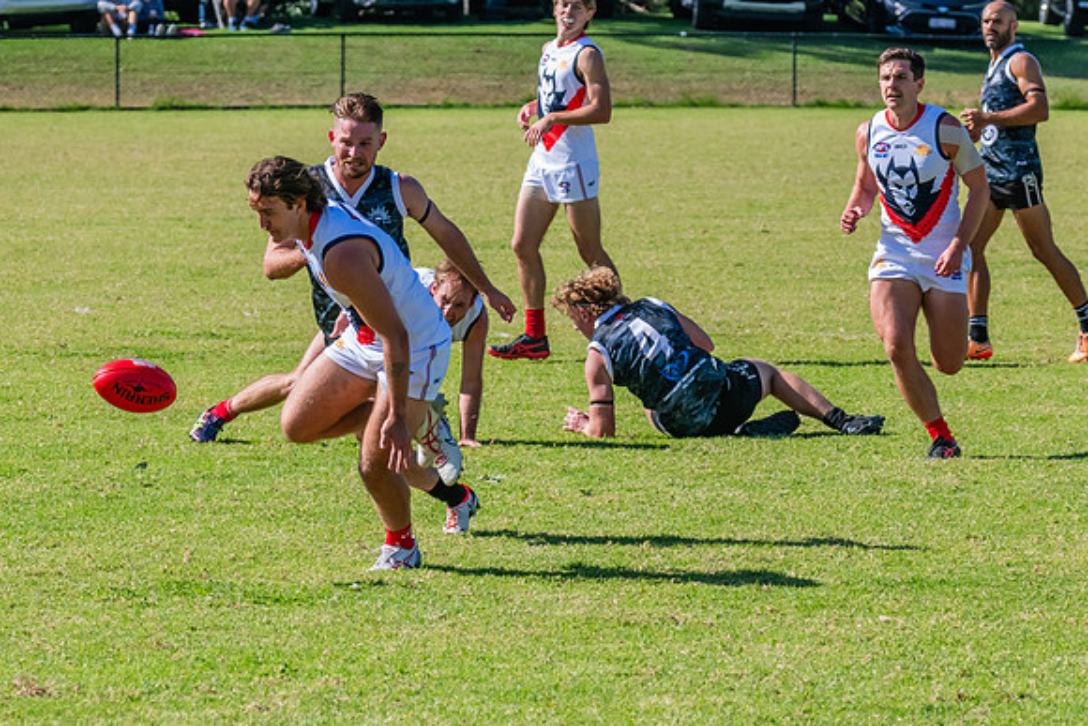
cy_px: 422
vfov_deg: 3.9
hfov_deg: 5.9
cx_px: 404
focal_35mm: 349
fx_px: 10564
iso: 1600
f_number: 14
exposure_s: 1/1250
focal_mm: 270
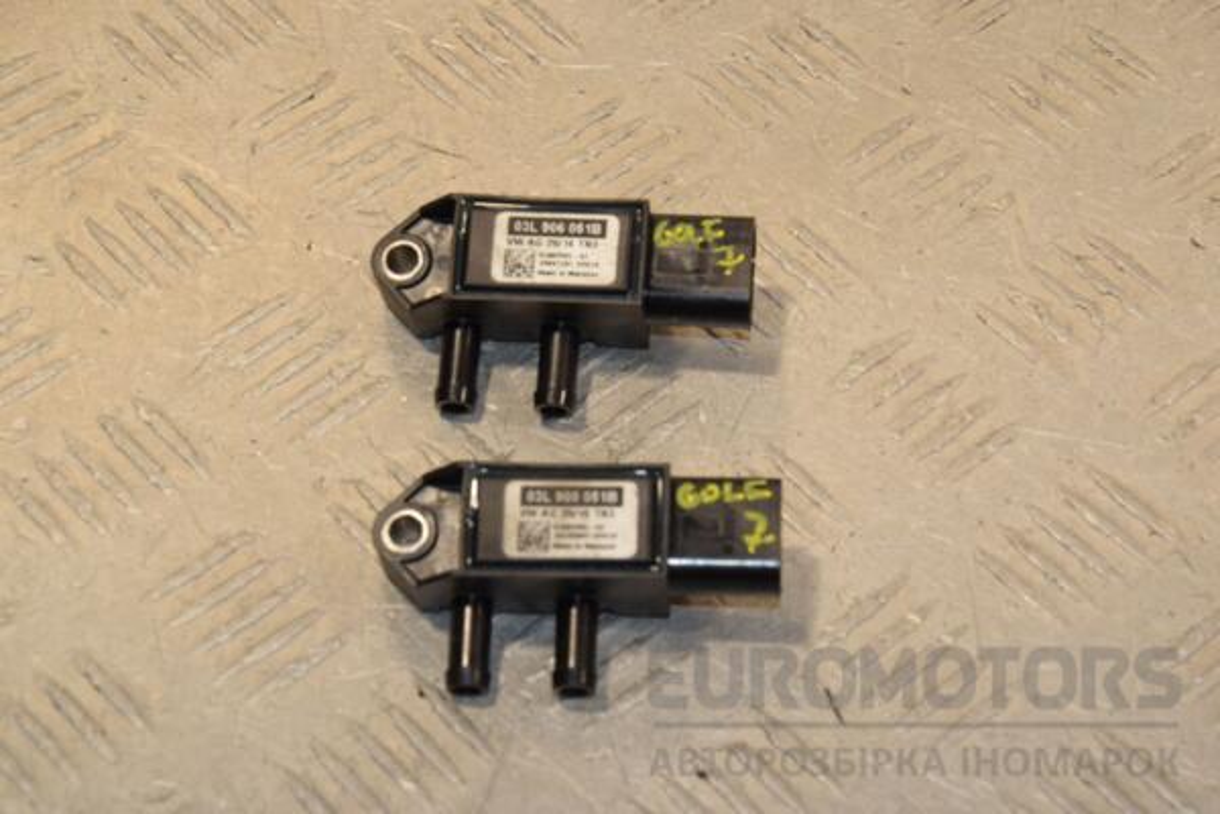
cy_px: 407
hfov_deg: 20.6
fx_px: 3355
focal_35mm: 99
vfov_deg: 13.8
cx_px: 610
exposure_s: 1/200
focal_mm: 66
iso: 800
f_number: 10
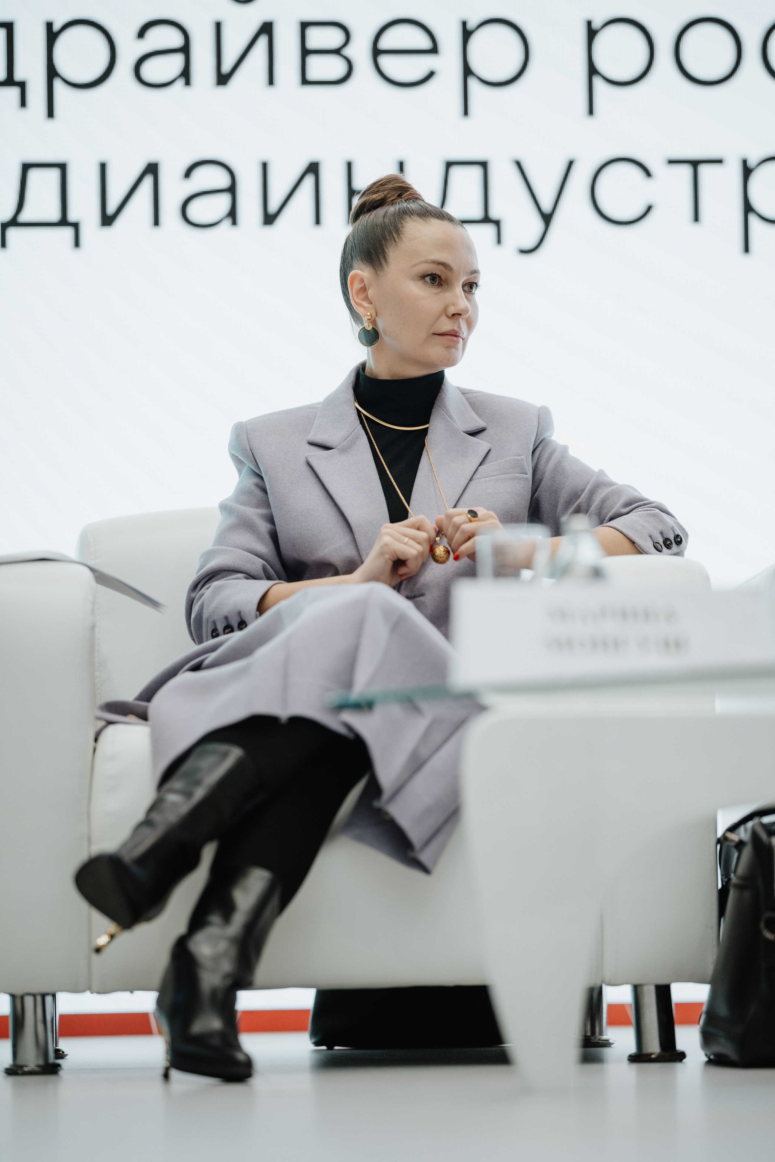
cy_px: 581
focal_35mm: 135
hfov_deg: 10.2
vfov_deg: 15.2
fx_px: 4359
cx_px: 388
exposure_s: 1/500
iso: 640
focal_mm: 135
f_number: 1.8
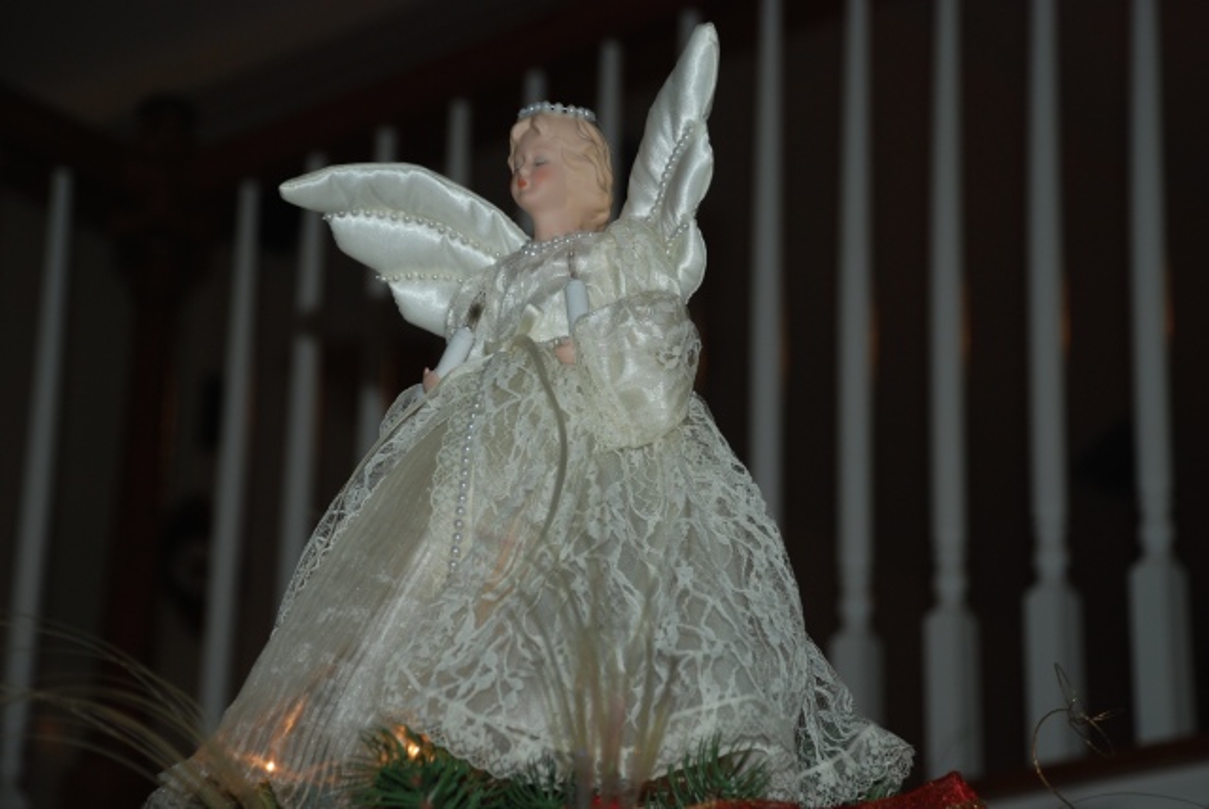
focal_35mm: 120
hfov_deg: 17.0
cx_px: 604
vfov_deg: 11.4
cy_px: 404
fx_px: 4034
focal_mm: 80
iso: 200
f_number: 5.6
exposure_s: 1/60
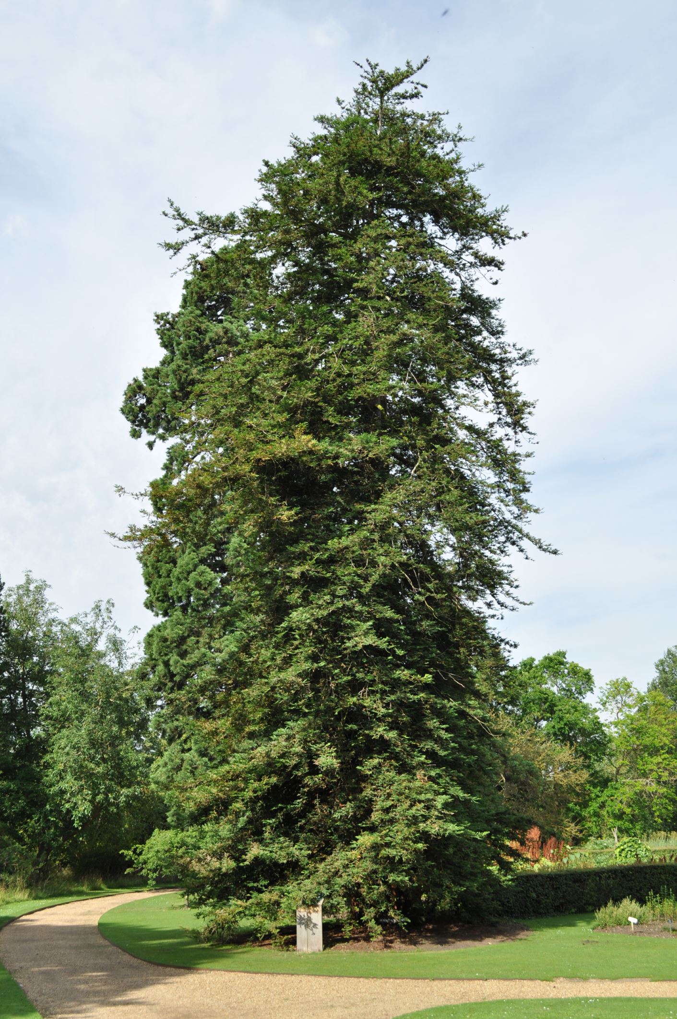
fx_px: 1103
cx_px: 338
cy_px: 510
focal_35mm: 39
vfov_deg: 49.6
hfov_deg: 34.1
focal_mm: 26
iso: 200
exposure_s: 1/400
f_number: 9
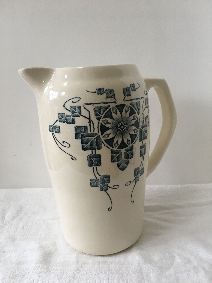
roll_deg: +2.6
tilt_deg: -15.3
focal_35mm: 29
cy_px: 142
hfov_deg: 48.2
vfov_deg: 61.7
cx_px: 106
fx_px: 237
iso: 25
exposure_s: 1/33
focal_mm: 4.15
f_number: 2.2
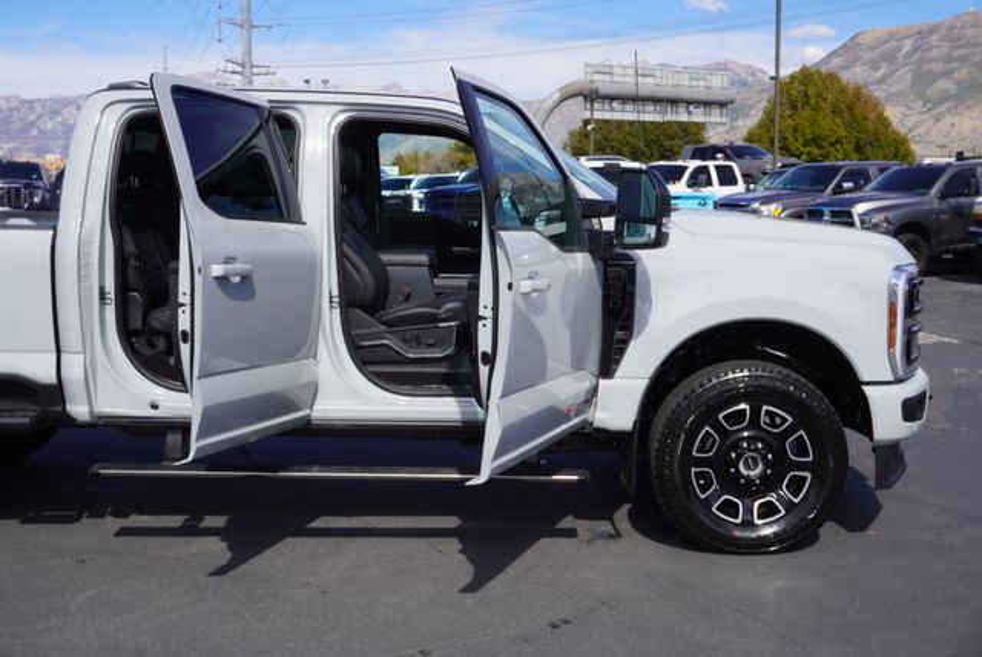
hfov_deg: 46.4
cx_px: 491
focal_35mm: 42
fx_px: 1147
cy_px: 328
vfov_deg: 32.0
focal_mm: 28
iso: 100
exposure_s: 1/160
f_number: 11
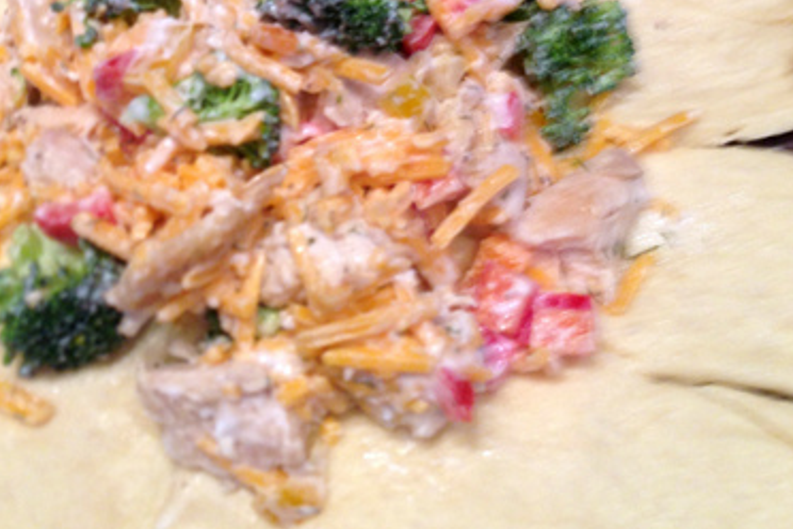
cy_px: -19
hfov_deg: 33.8
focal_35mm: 59
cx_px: 301
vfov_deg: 22.0
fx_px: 1300
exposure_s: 1/20
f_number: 2.4
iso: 64
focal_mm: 4.12
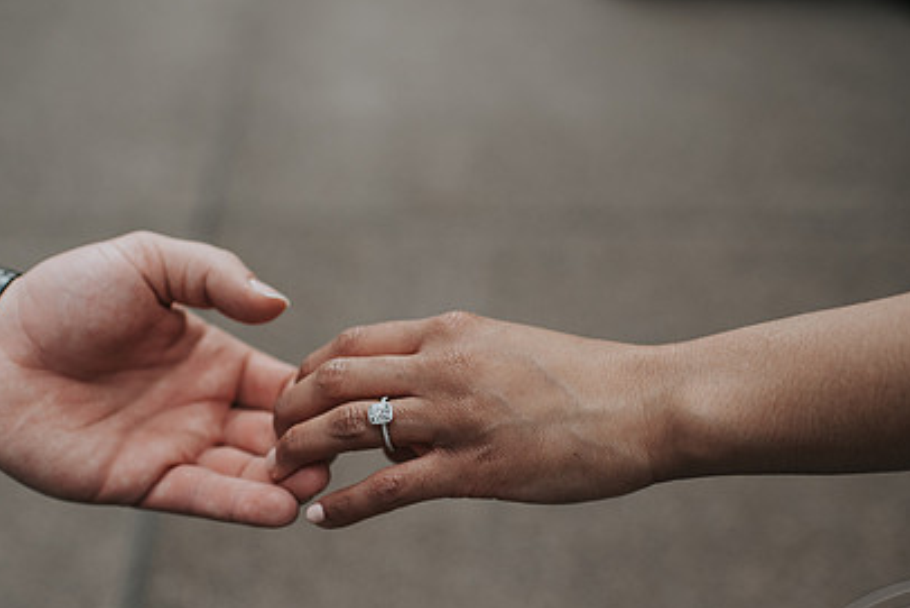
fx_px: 1264
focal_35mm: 50
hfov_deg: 39.5
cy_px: 409
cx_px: 390
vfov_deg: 26.8
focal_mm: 35
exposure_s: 1/1000
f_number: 2.5
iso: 720
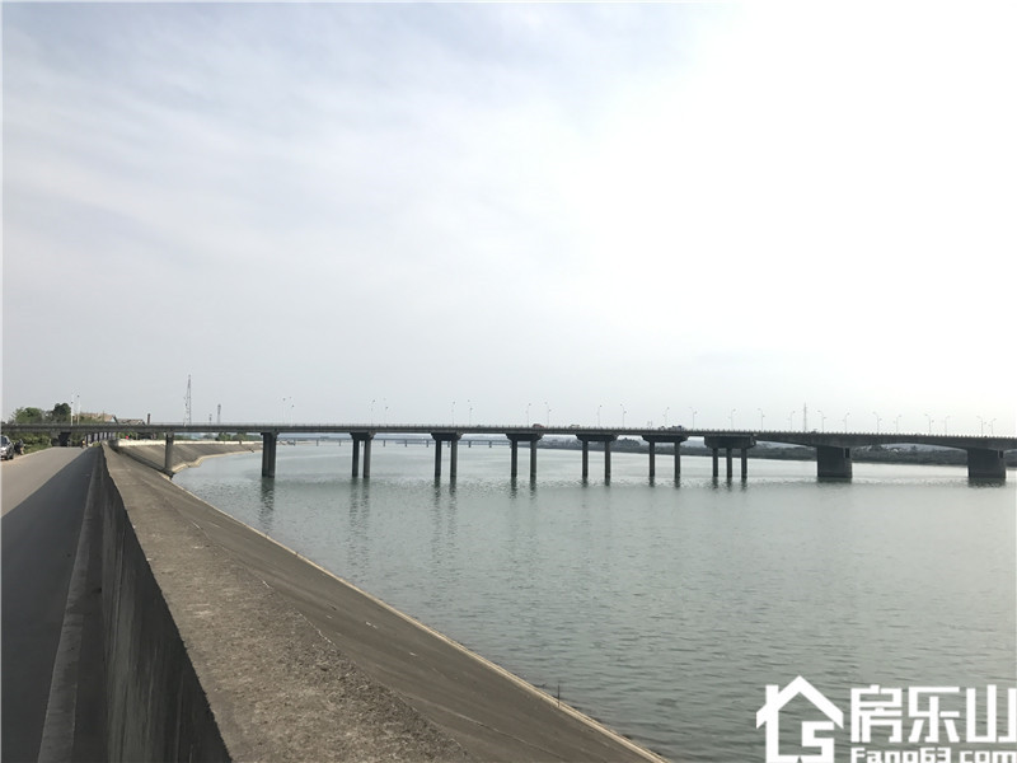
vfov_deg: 49.7
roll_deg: +0.0
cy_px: 382
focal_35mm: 28
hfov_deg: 63.4
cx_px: 508
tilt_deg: +4.6
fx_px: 823
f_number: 1.8
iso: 20
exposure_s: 1/1808
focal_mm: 3.99
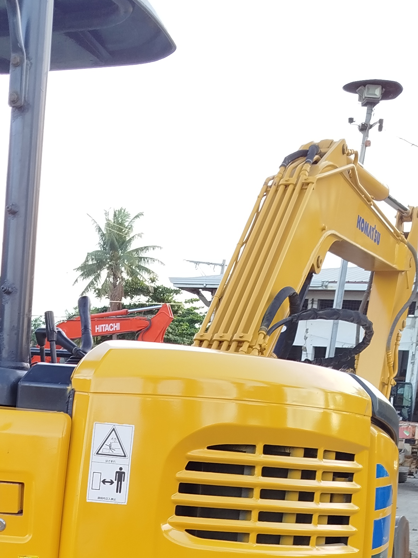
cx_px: 50
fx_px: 982
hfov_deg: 23.4
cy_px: 539
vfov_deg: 29.8
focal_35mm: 61
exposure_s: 1/60
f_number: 1.7
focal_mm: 5.31
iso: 50
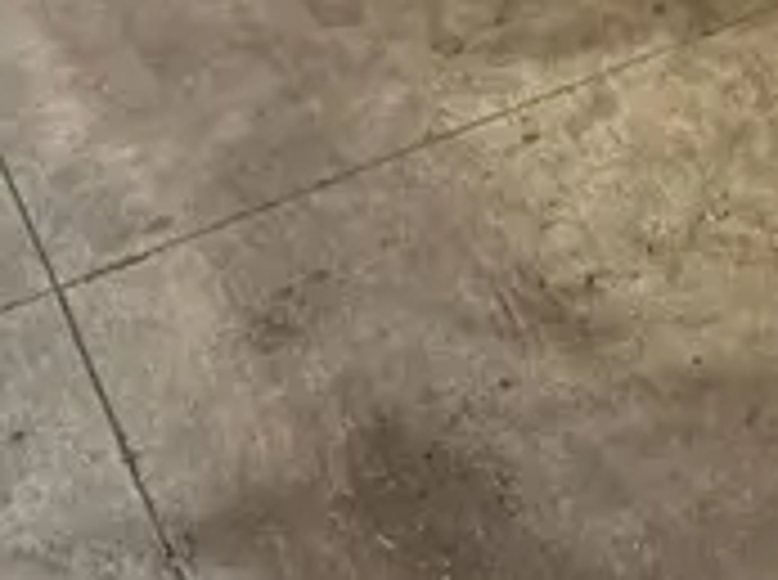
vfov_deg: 15.5
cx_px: 720
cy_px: -234
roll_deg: +3.3
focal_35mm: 89
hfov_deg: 21.5
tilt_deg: -28.7
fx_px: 1996
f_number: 1.78
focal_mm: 6.86
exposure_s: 1/2525
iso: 80
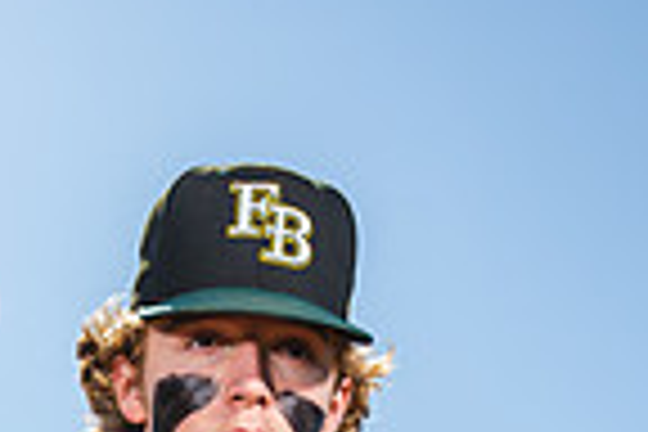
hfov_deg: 20.1
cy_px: 986
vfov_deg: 11.6
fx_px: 1800
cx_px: 99
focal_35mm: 100
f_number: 9
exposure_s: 1/125
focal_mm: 32
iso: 100
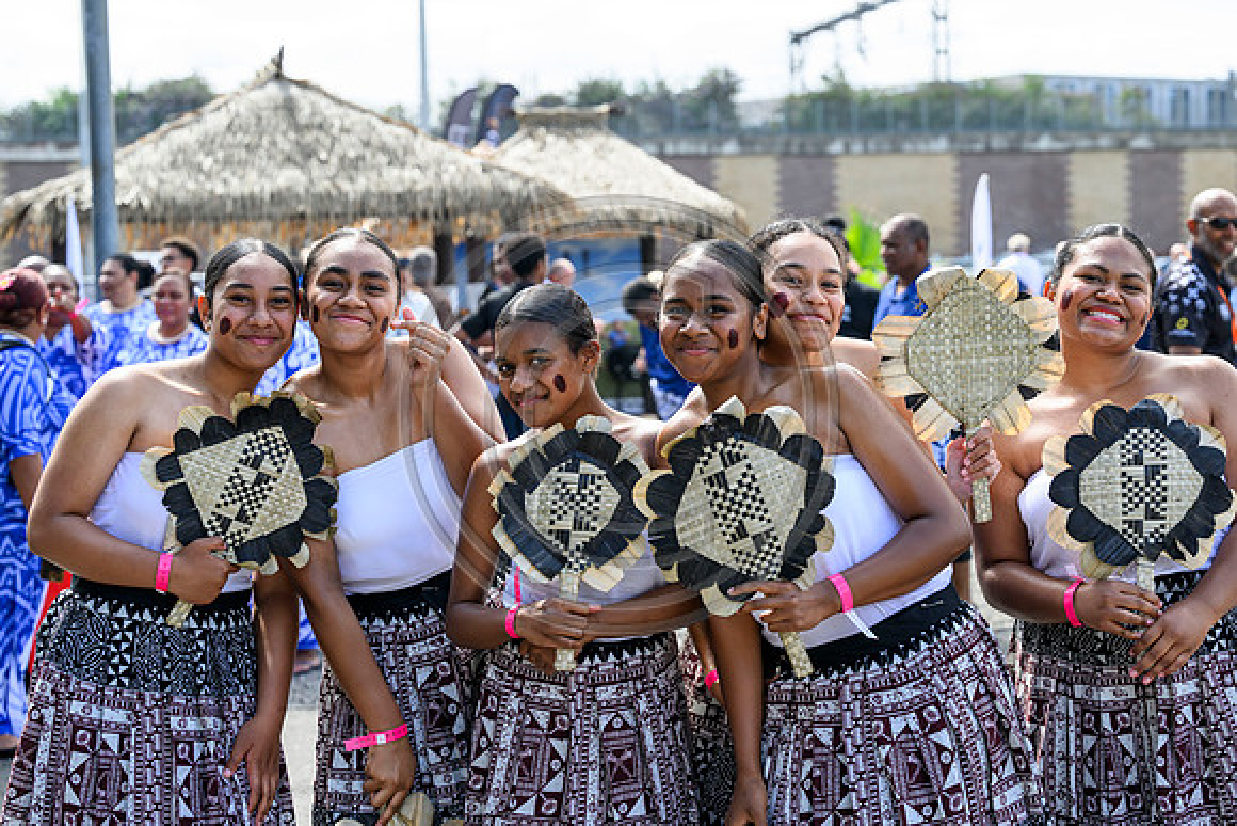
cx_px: 618
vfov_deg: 19.5
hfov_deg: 28.8
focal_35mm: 70
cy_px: 413
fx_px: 2406
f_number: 4.5
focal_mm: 70
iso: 400
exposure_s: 1/1000
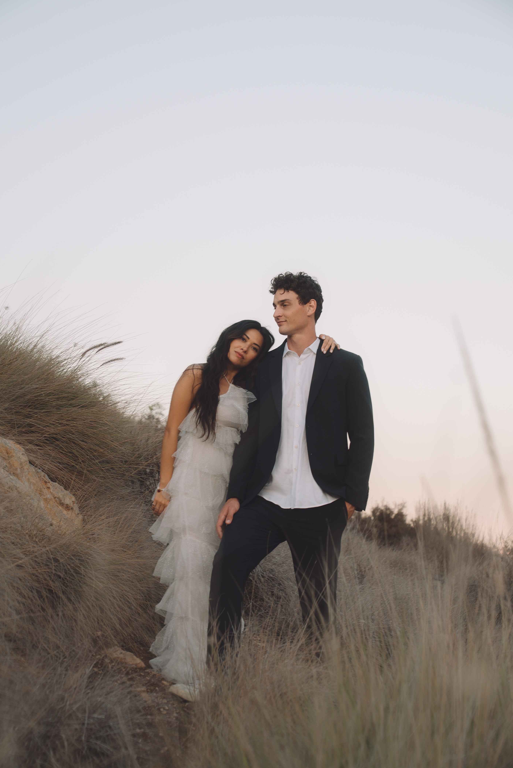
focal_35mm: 71
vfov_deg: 28.4
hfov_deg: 19.2
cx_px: 253
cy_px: 382
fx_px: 1516
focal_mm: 70
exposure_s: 1/20
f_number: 4.5
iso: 100
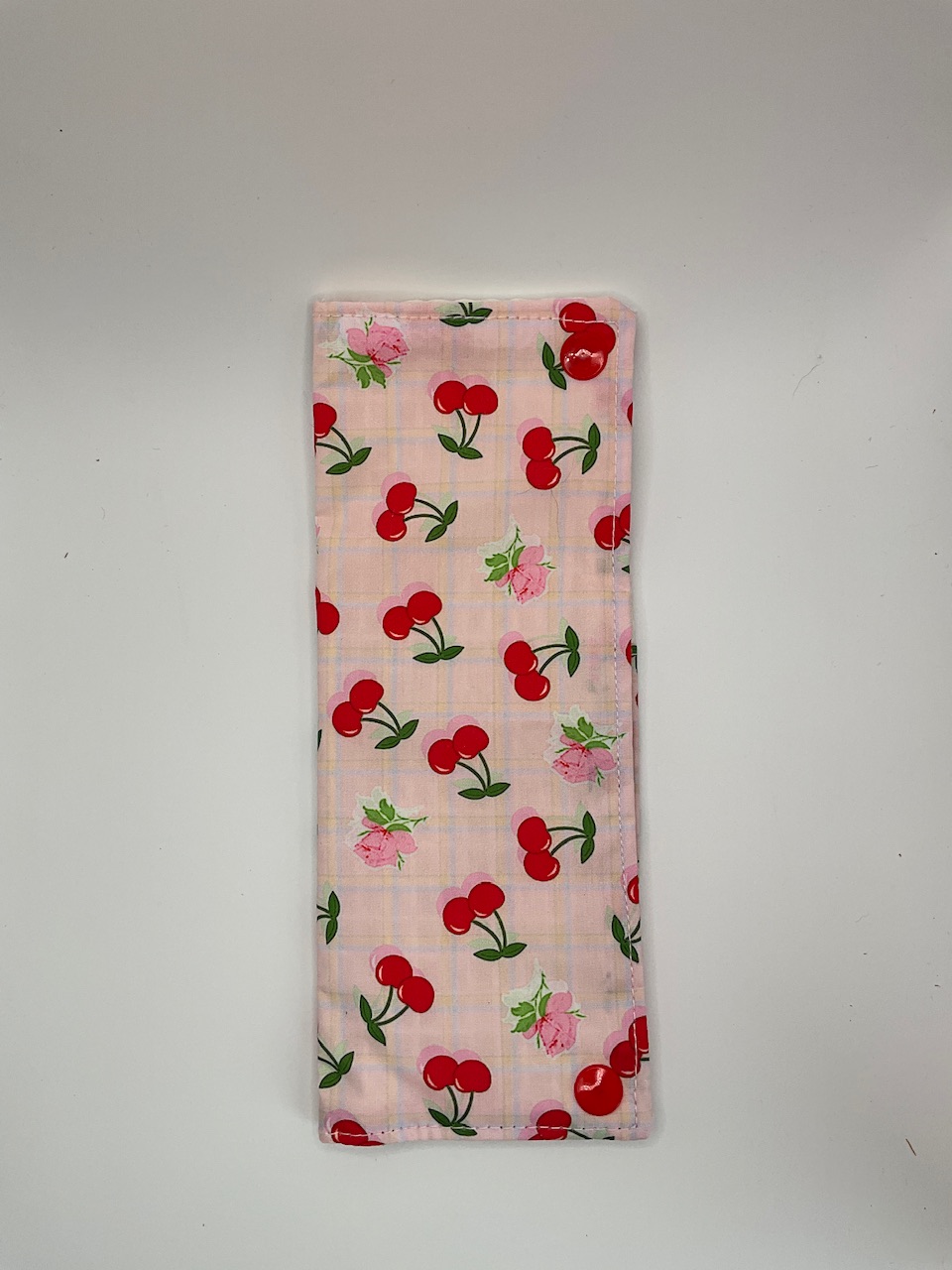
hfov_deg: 48.2
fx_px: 1063
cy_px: 635
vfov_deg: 61.7
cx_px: 476
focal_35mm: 29
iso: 25
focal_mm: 3
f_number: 1.8
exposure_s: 1/422
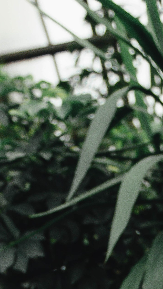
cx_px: 222
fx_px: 937
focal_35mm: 122
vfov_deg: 15.8
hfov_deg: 9.7
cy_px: 460
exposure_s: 1/640
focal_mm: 24
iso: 1600
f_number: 2.8
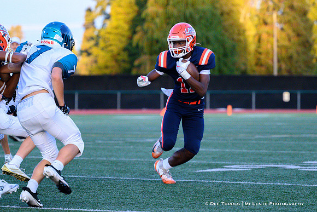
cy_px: 115
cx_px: 161
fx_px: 2026
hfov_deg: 8.9
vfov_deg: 6.0
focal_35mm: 230
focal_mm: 160
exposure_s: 1/1600
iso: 4000
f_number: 4
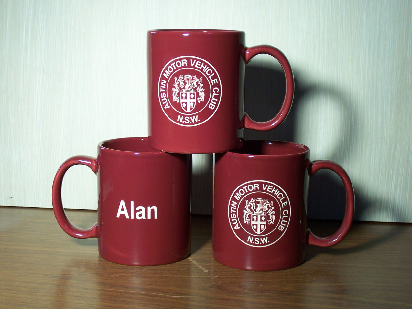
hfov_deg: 29.4
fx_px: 786
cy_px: 154
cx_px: 206
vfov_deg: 22.3
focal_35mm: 66
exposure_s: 1/250
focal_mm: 10.8
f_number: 4
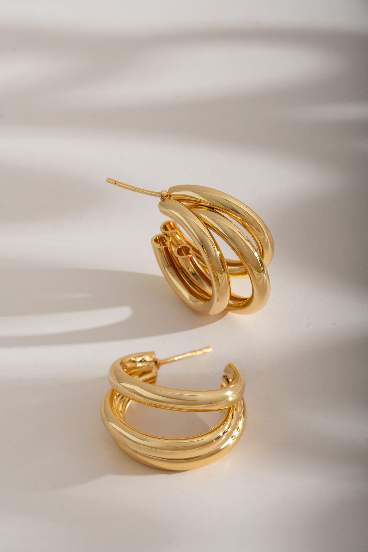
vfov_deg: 13.7
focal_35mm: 150
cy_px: 276
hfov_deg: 9.1
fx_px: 2300
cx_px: 184
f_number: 13
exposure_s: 1/160
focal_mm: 100
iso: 320
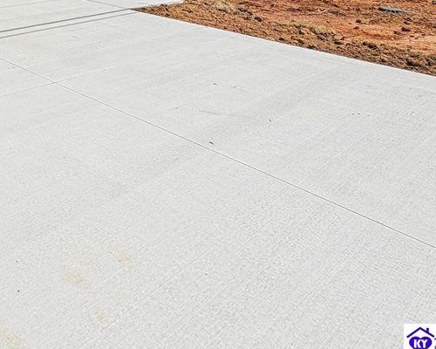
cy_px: -60
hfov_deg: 38.4
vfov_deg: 34.6
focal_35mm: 35
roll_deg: -0.4
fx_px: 452
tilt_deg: -2.9
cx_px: -85
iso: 20
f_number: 2.2
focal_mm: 2.2
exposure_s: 1/1656
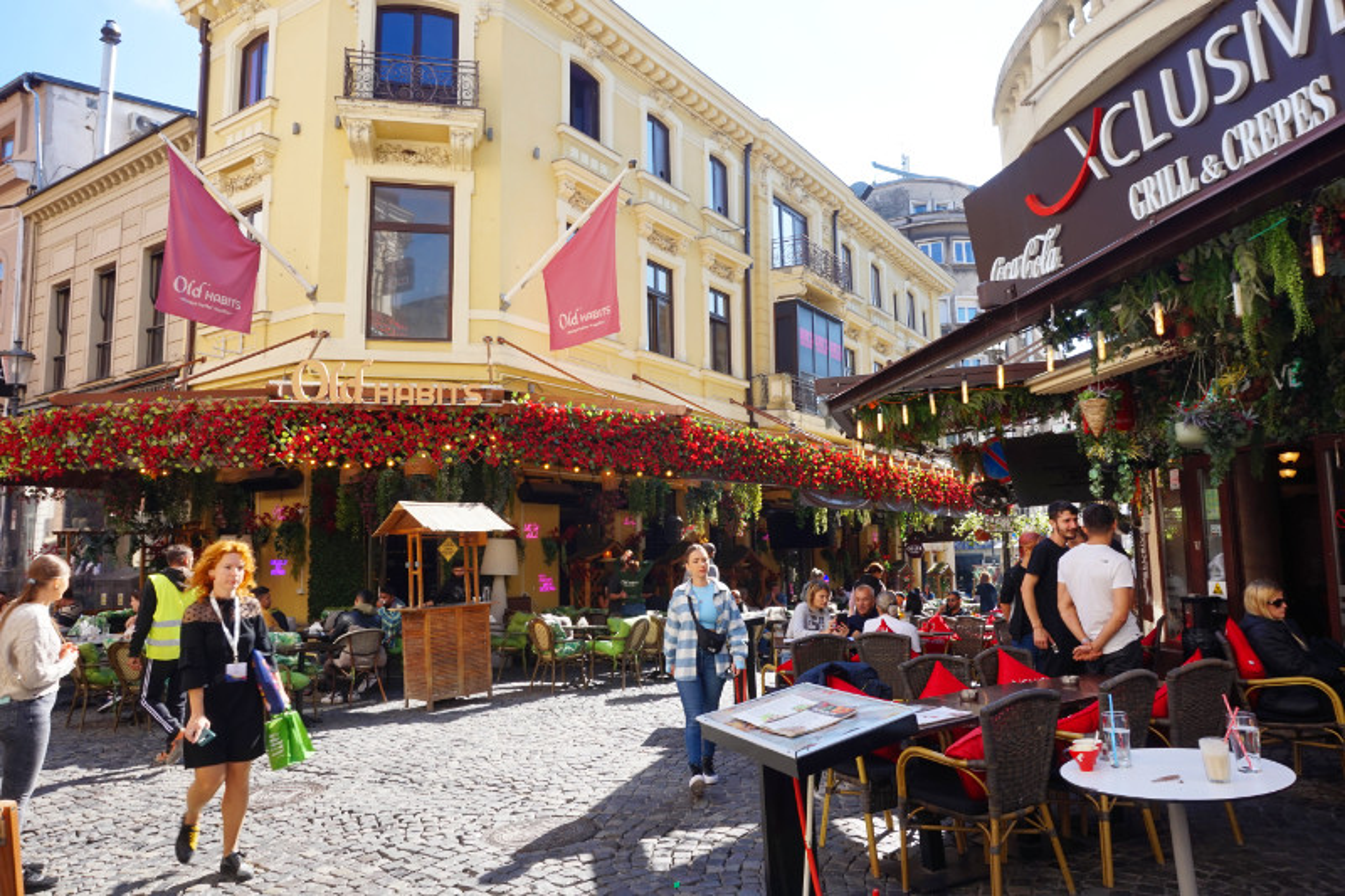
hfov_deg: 73.8
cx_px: 672
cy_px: 448
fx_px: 896
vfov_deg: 53.1
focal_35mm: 24
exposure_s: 1/80
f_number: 9
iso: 100
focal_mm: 16
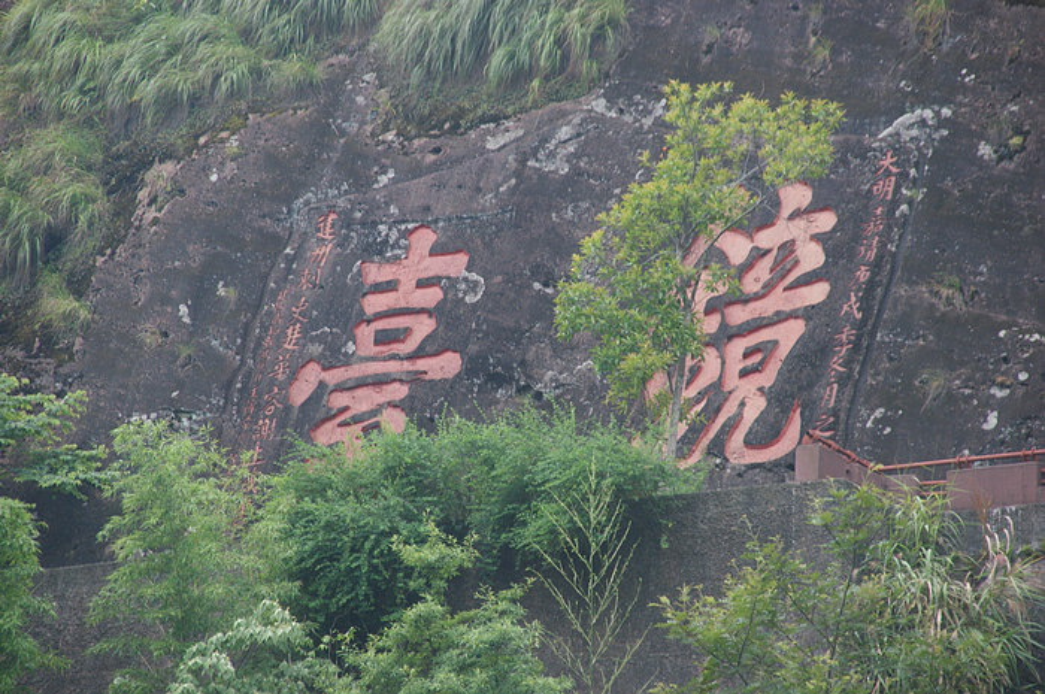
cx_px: 522
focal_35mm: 225
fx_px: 6524
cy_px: 347
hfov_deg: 9.2
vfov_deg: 6.1
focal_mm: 150
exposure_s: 1/50
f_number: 6.3
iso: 400
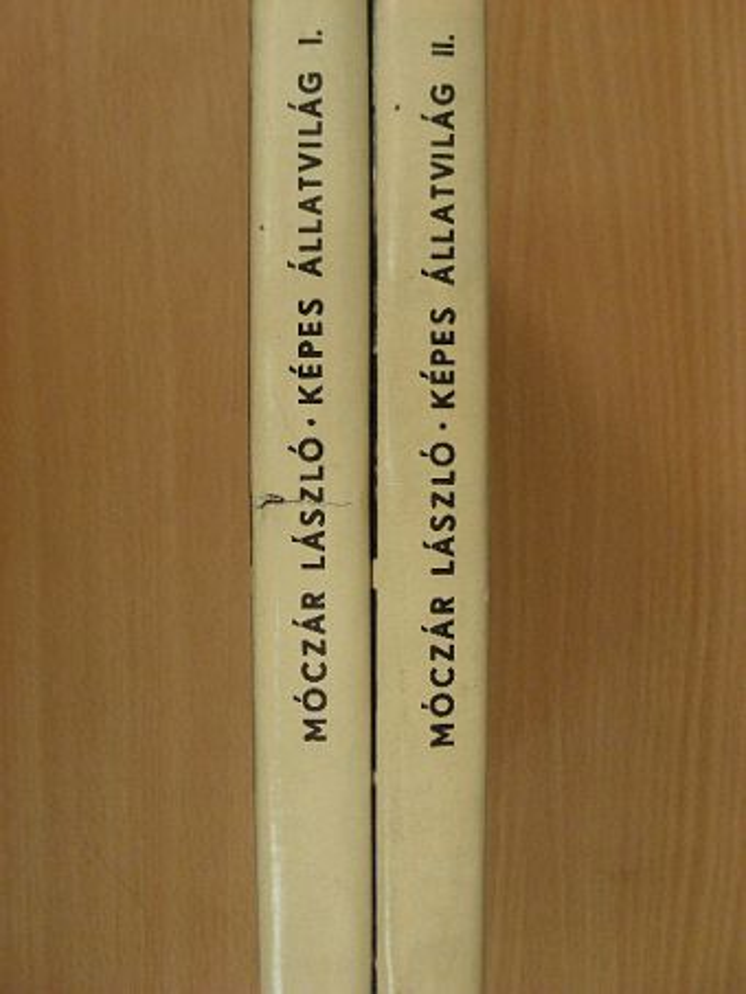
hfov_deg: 35.2
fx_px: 1178
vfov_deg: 45.8
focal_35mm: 41
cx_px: 373
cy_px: 497
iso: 200
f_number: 3.5
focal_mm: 6.8
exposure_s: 1/29.2
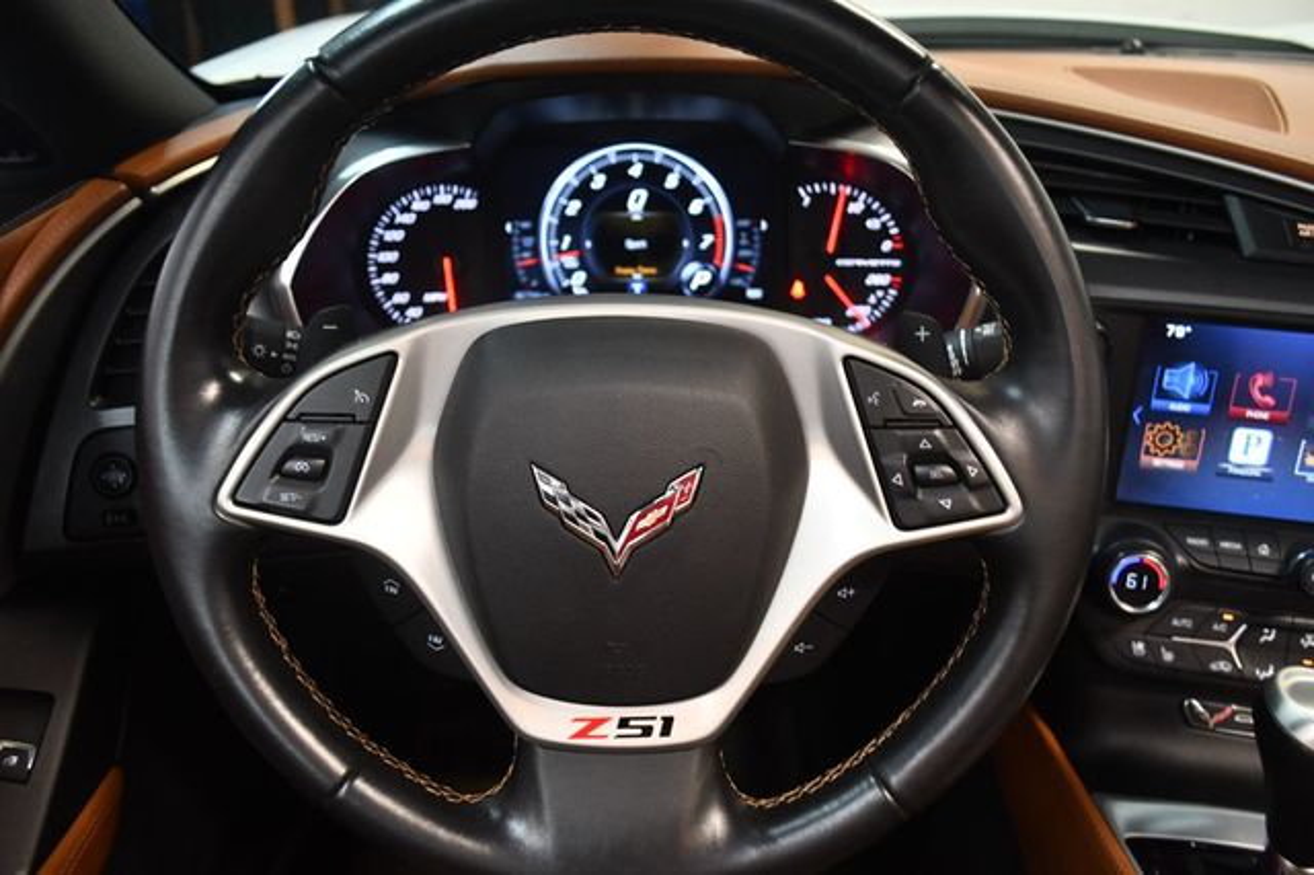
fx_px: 985
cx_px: 657
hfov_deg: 67.4
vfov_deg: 47.9
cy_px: 438
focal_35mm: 27
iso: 3200
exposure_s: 1/100
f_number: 3.5
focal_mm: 18
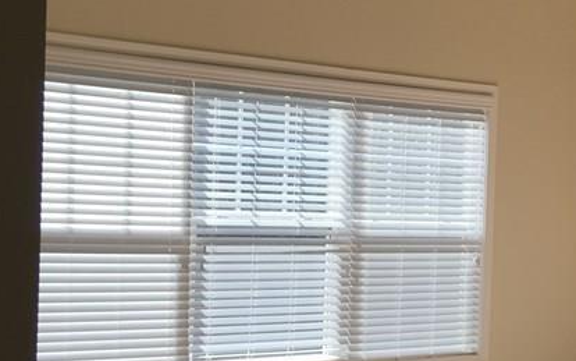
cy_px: 243
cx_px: 484
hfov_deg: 26.5
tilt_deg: +0.2
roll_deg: -0.7
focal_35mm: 76
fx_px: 1193
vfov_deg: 17.1
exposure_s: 1/254
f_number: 2.2
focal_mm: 4.15
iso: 25
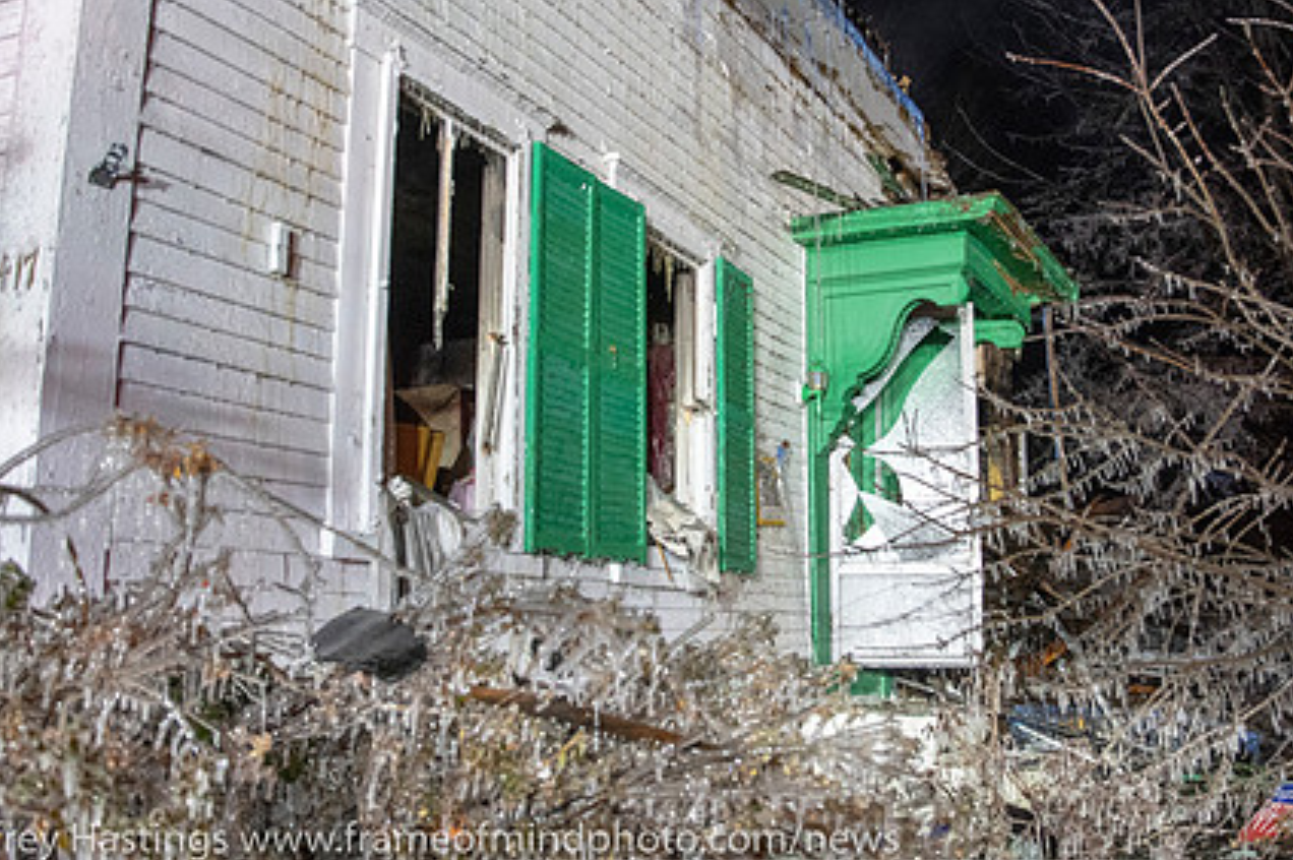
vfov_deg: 37.6
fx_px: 1256
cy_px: 320
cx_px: 726
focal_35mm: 35
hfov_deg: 54.3
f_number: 4
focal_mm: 16
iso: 2500
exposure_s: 1/125
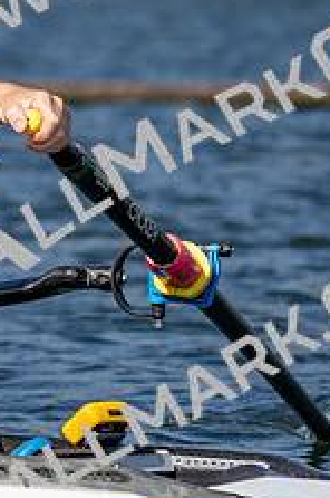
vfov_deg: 4.0
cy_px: 102
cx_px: -241
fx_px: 7186
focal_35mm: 521
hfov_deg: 2.6
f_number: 5.6
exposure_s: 1/1600
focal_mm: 200
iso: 125
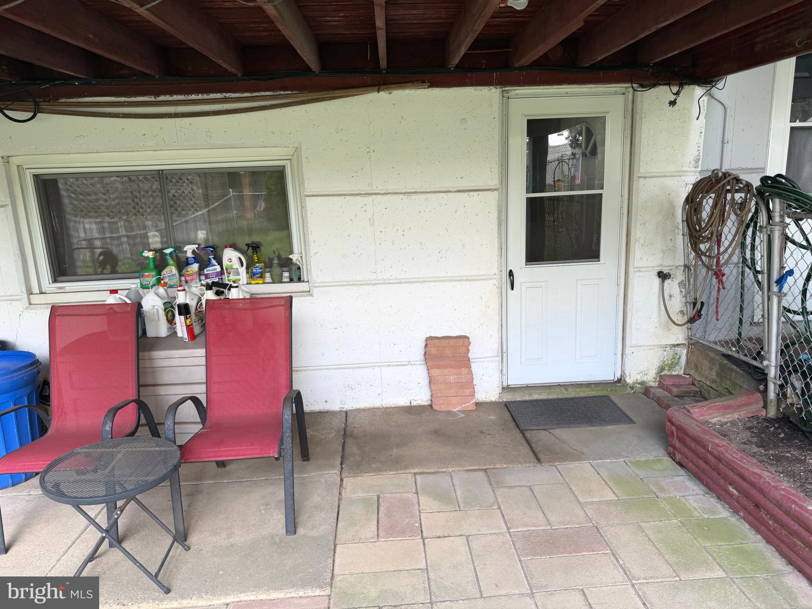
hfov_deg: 71.6
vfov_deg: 56.8
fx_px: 563
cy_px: 304
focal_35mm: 24
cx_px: 406
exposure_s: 1/121
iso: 50
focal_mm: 6.76
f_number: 1.78
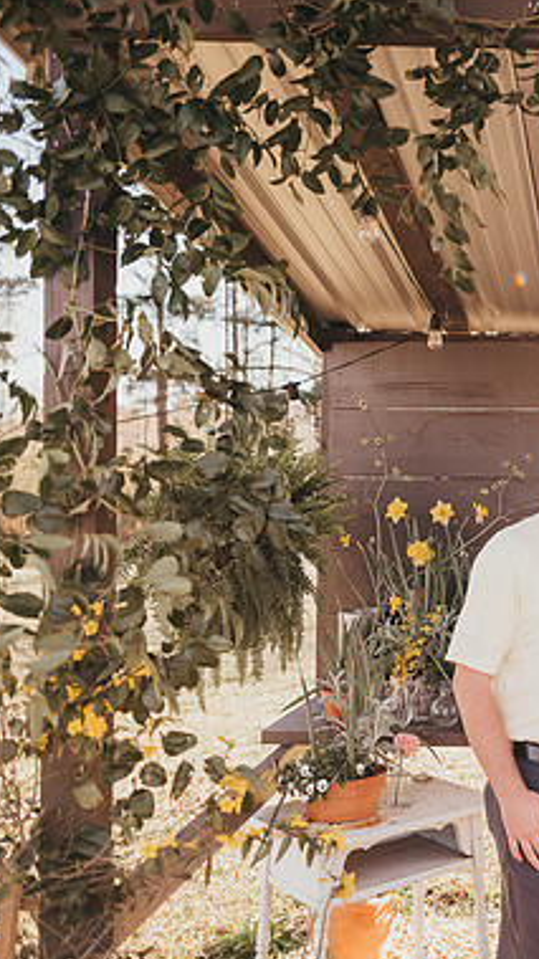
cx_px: 639
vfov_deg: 50.5
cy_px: 477
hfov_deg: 26.5
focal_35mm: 40
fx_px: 1017
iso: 125
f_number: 2.5
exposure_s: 1/400
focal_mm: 24
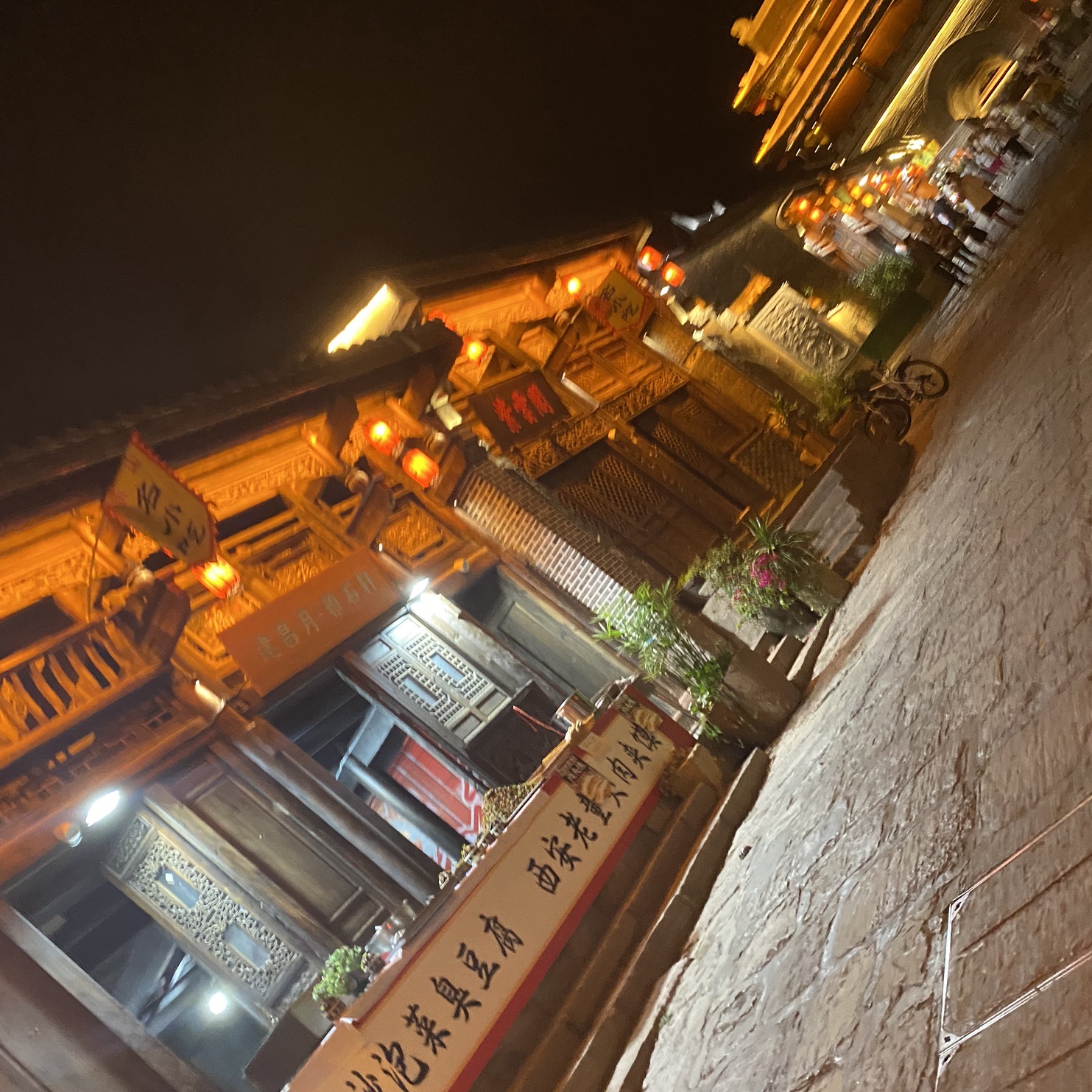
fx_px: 1106
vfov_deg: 52.3
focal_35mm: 31
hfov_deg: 52.5
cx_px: 540
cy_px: 635
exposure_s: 1/33
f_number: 1.8
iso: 400
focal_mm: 4.25
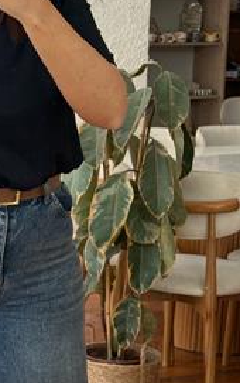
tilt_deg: -20.7
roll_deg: -1.4
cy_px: 142
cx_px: -18
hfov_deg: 12.9
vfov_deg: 20.7
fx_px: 1044
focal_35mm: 100
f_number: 1.78
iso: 100
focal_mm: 6.76
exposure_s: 1/83
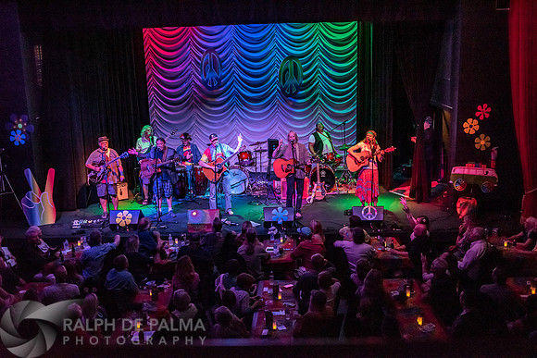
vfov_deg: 33.4
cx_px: 268
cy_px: 179
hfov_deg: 48.4
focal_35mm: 40
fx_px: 597
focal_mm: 40
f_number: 5.6
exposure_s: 1/160
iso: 4000
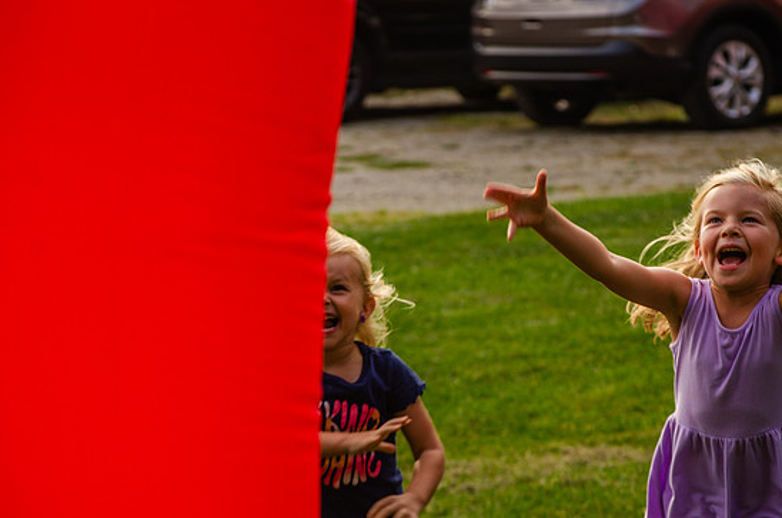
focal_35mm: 184
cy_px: 271
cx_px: 404
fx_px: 3989
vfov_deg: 7.4
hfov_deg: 11.2
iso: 200
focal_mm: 116
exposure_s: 1/200
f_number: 7.1
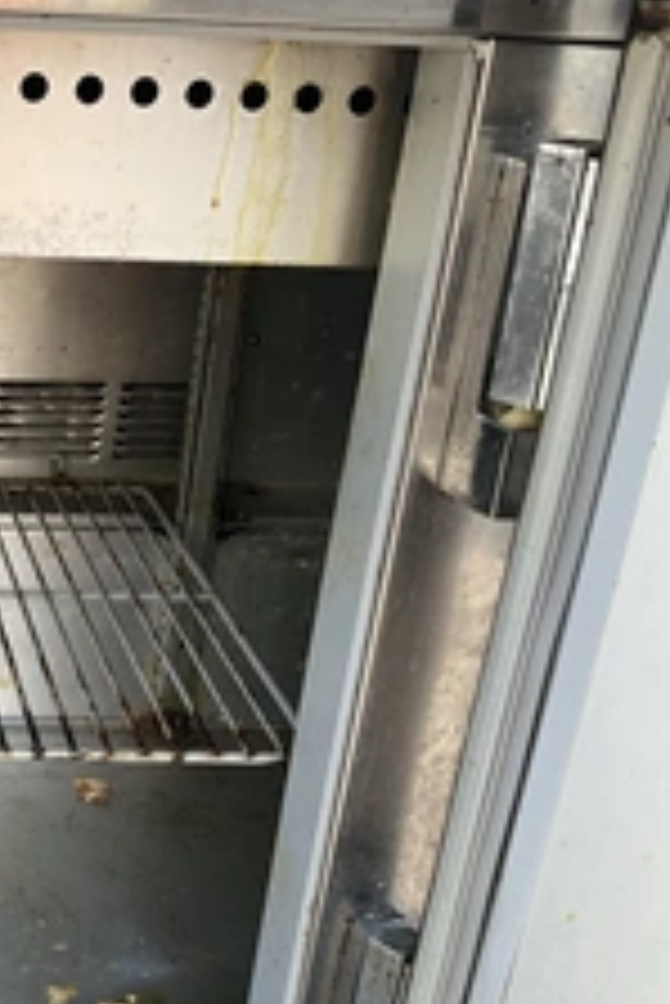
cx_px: -148
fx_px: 1505
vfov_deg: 36.8
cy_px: 572
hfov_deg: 22.9
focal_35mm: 54
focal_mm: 3
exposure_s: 1/192
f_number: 1.8
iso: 20
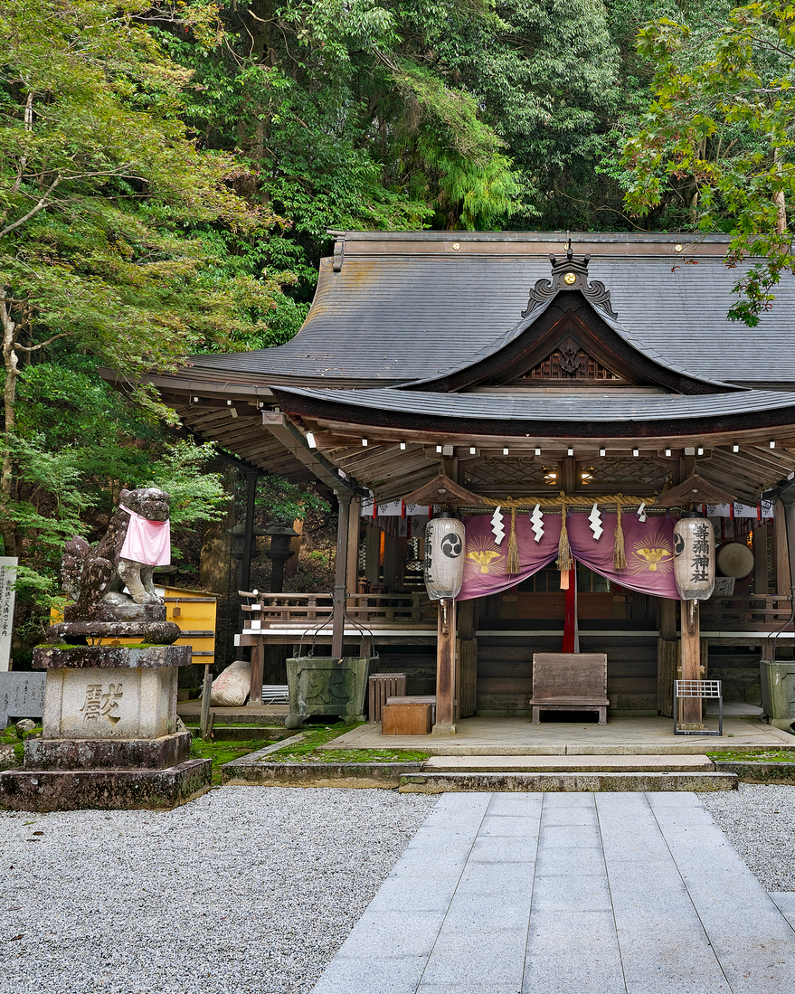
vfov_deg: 44.6
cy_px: 417
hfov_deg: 35.7
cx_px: 597
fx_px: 1206
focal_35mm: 41
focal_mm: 24
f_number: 11
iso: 100
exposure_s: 1/13
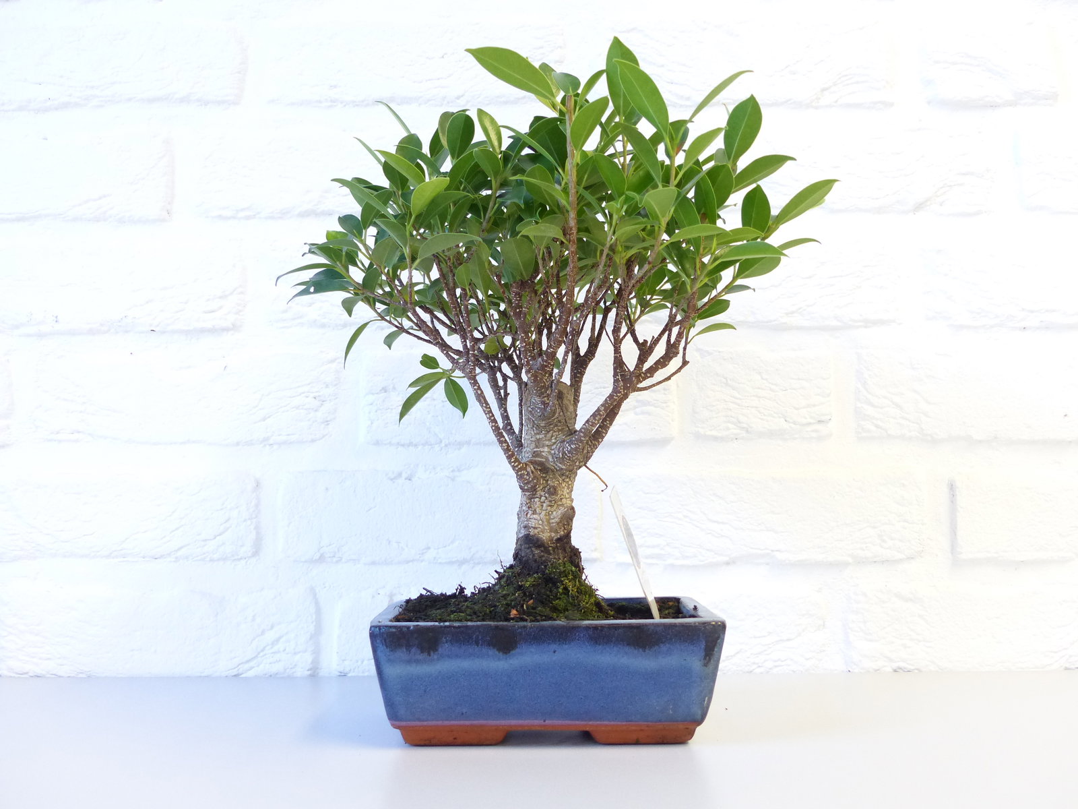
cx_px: 539
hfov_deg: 55.4
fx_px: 1028
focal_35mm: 33
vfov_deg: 42.9
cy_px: 404
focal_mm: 5.9
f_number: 2.8
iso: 320
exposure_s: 1/60
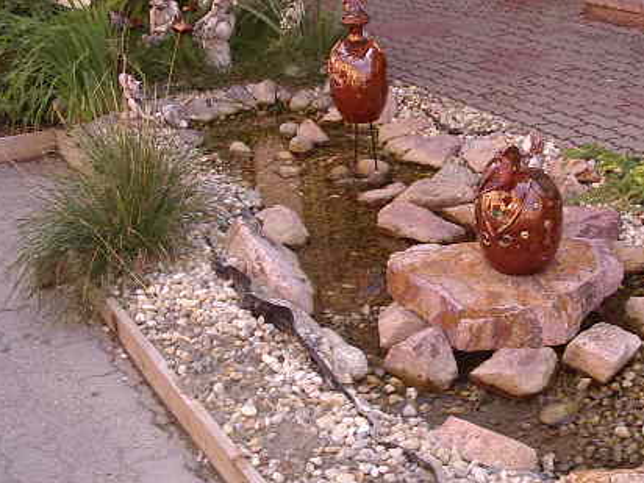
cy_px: 174
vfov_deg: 24.7
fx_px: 1098
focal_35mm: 59
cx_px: 467
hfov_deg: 32.2
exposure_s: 1/80
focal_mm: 5.8
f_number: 4.8
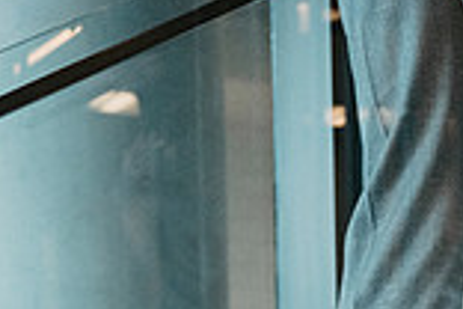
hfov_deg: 14.7
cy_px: 462
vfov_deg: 10.9
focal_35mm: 121
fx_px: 1556
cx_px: 849
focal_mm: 32.5
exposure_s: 1/500
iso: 2000
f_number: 2.8
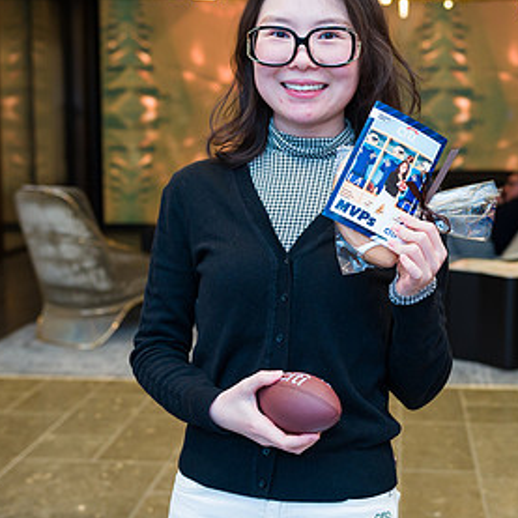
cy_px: 221
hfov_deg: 29.9
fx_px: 965
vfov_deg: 30.0
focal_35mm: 57
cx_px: 337
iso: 800
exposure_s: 1/200
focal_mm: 32
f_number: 4
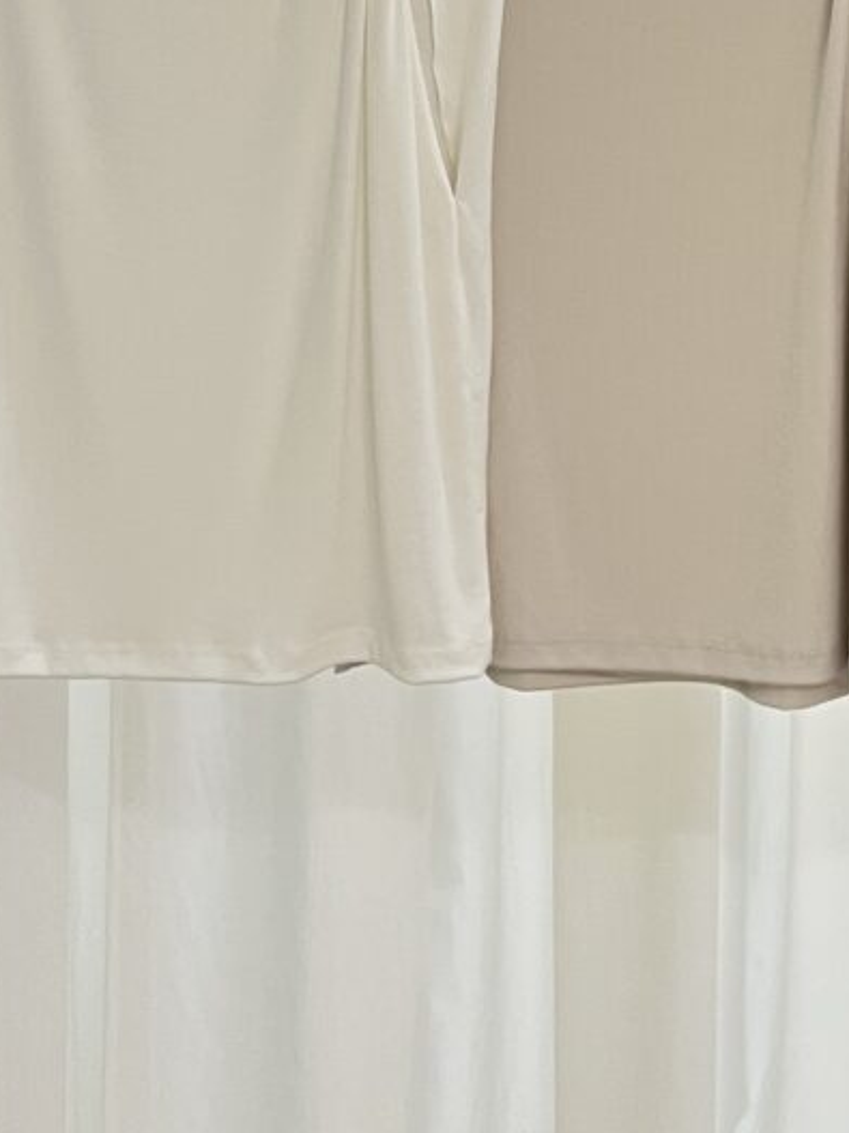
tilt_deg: -2.0
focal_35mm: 79
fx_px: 2584
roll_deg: -0.3
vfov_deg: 22.9
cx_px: 896
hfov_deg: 18.1
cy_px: -191
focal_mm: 5.7
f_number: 1.5
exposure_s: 1/50
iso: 125
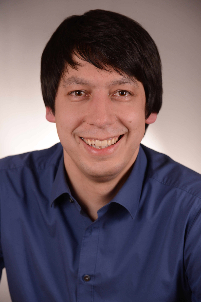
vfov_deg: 17.1
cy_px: 151
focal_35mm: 120
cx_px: 100
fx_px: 1004
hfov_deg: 11.4
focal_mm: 120
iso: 200
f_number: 6.3
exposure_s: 1/60
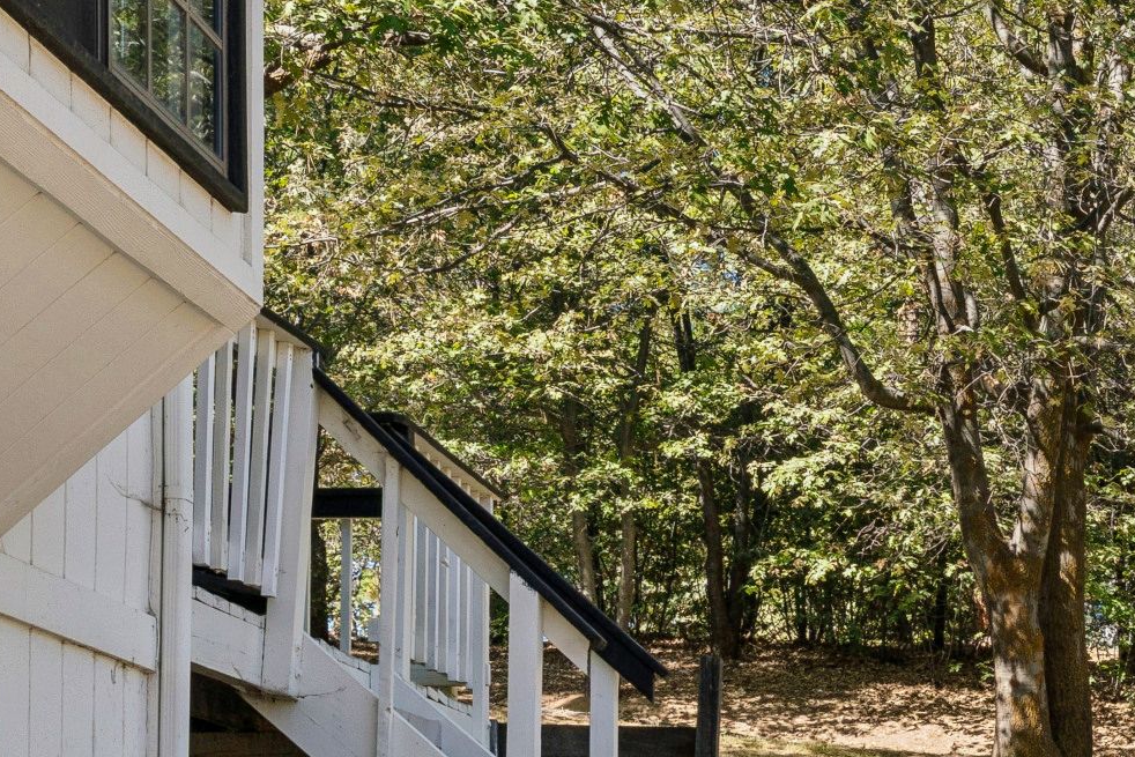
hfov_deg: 21.7
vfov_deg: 15.9
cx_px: 1647
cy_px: 1072
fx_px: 2520
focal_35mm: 80
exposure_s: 1/50
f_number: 13
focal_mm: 21.8
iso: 100
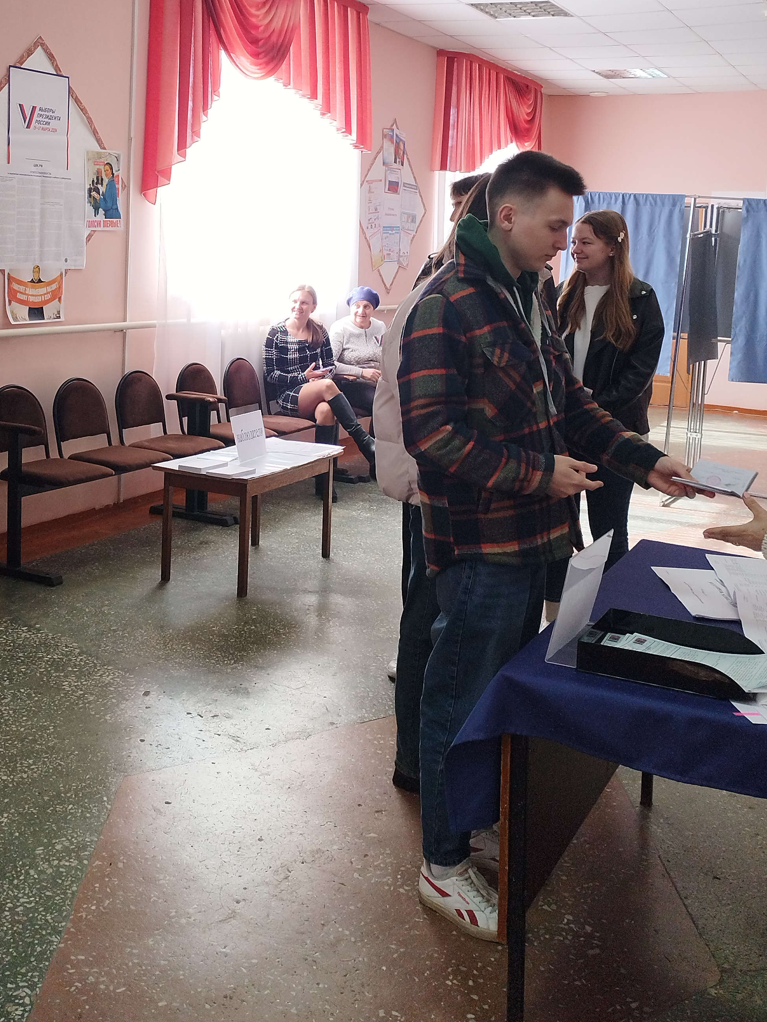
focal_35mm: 40
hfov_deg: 35.8
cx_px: 294
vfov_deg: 46.0
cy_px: 338
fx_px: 1182
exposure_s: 1/100
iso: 317
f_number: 1.8
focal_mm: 6.24
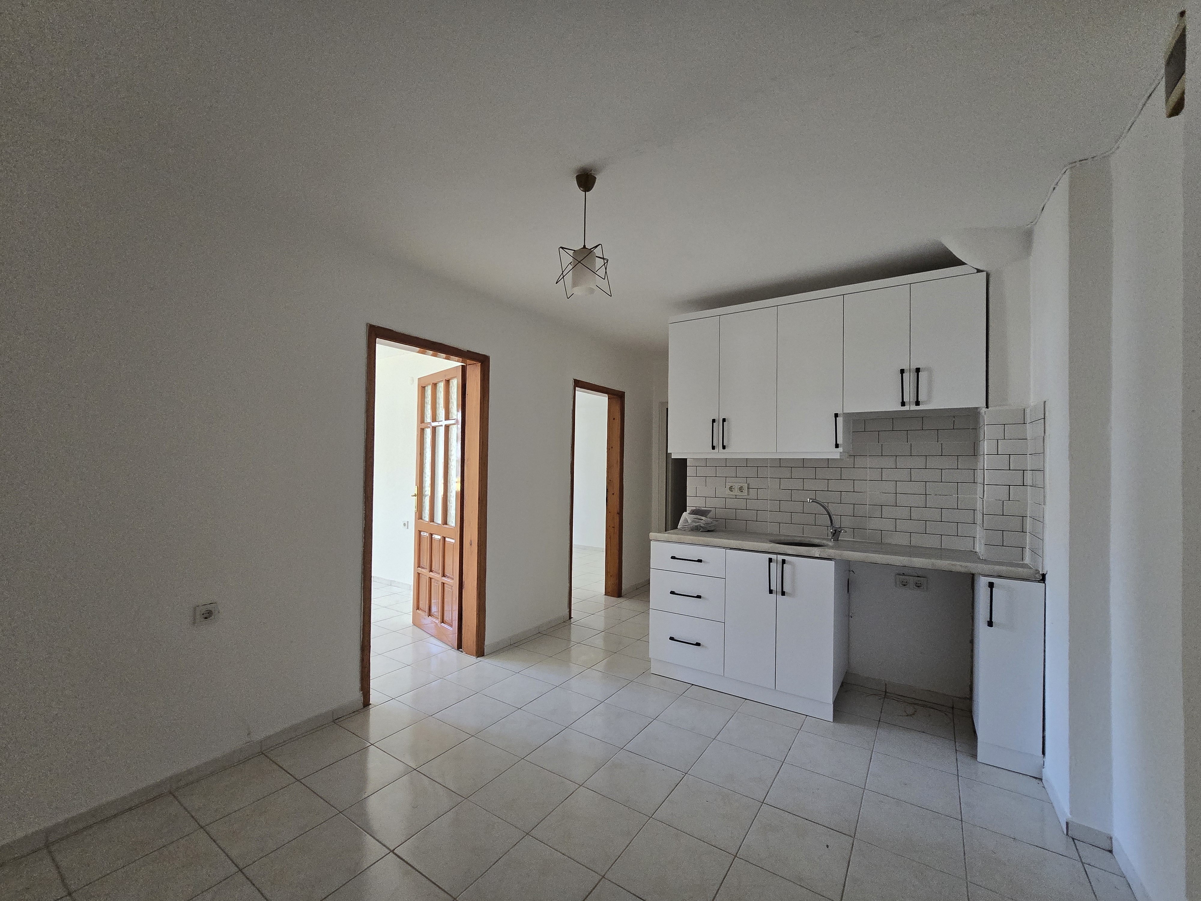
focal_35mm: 13
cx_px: 600
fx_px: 451
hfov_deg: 106.2
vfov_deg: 89.9
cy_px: 450
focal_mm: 2.2
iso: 400
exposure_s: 1/100
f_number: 2.2
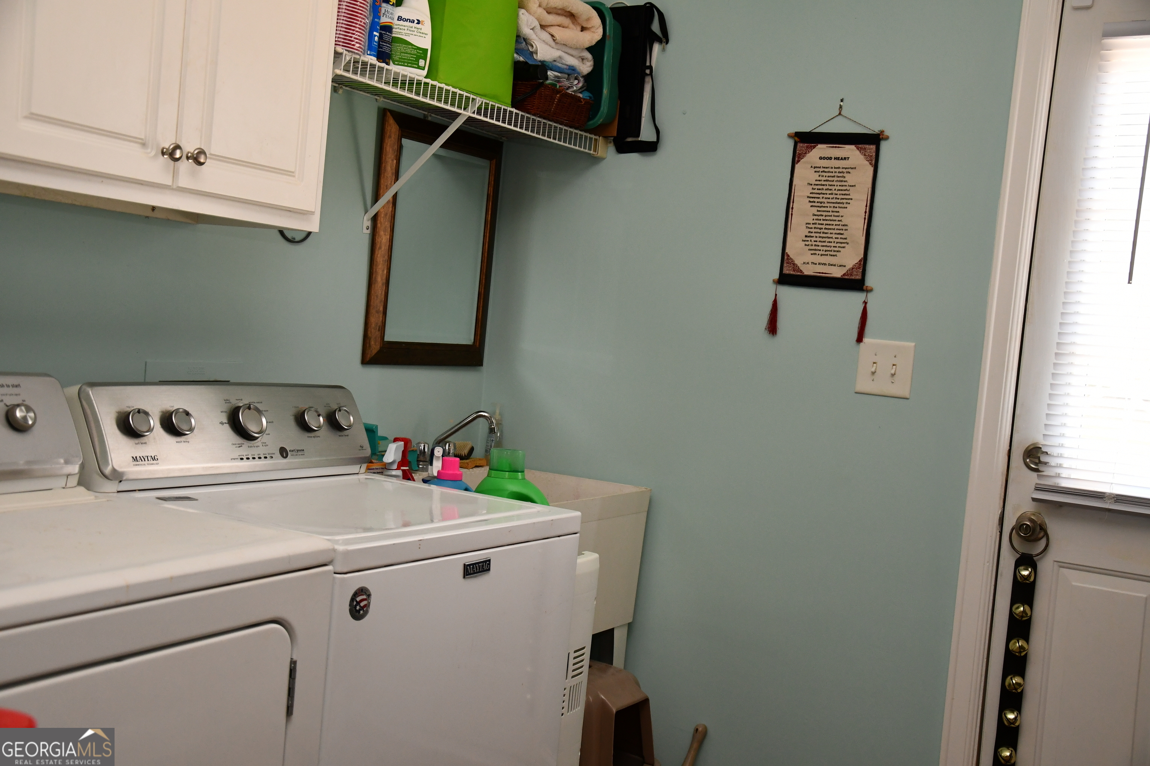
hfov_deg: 46.4
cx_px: 575
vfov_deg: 31.9
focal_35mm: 42
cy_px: 383
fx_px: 1342
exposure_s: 1/60
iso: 900
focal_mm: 28
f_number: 4
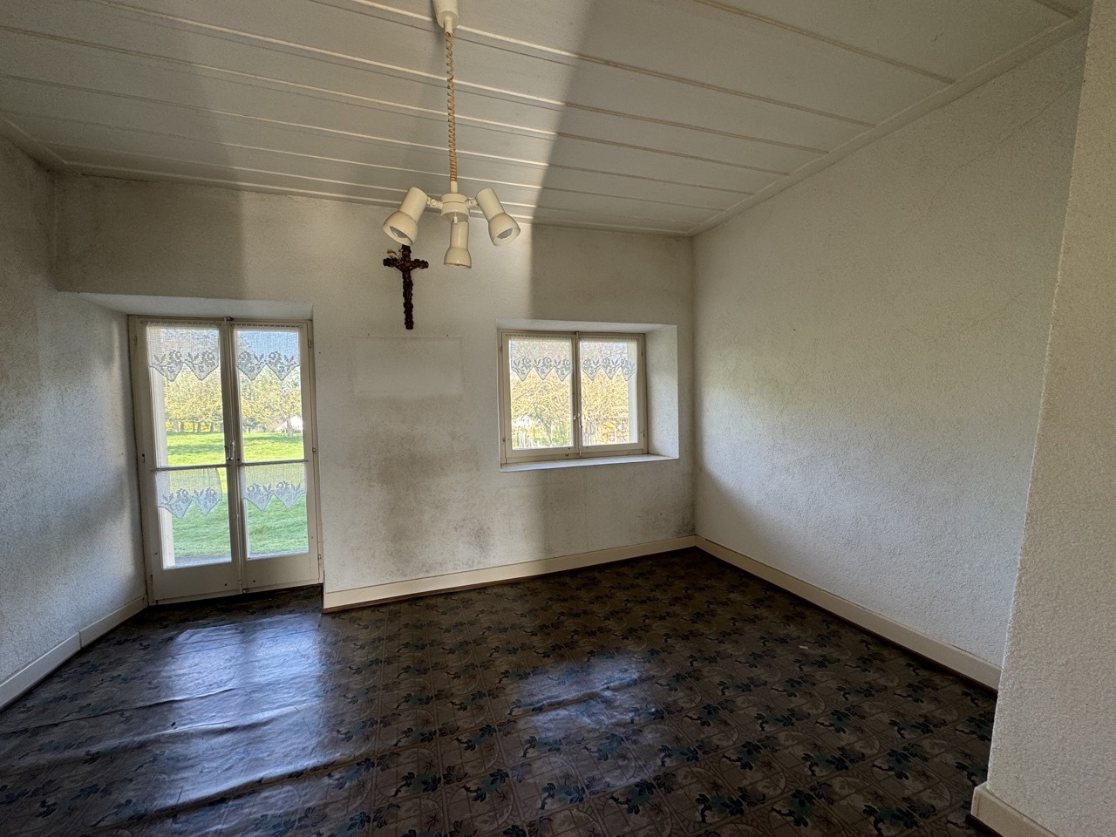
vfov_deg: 85.7
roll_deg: +1.8
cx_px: 558
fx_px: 451
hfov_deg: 102.1
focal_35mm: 14
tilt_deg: -1.9
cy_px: 418
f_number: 2.2
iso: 64
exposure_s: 1/99
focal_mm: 2.22
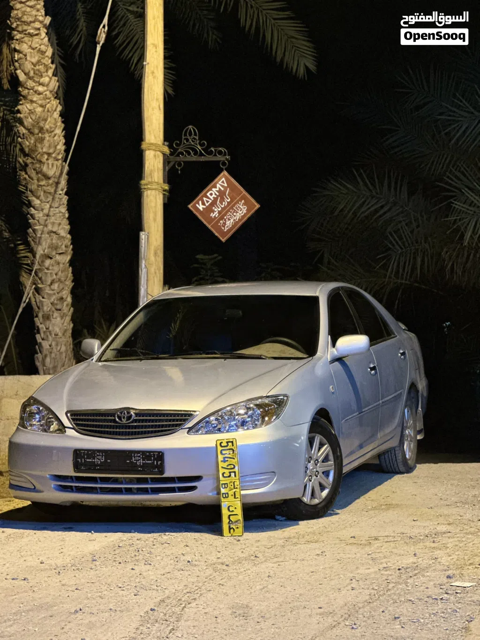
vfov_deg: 25.3
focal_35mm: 77
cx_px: 240
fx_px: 1423
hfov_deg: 19.1
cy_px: 320
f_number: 2.8
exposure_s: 1/25
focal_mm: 9
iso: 400
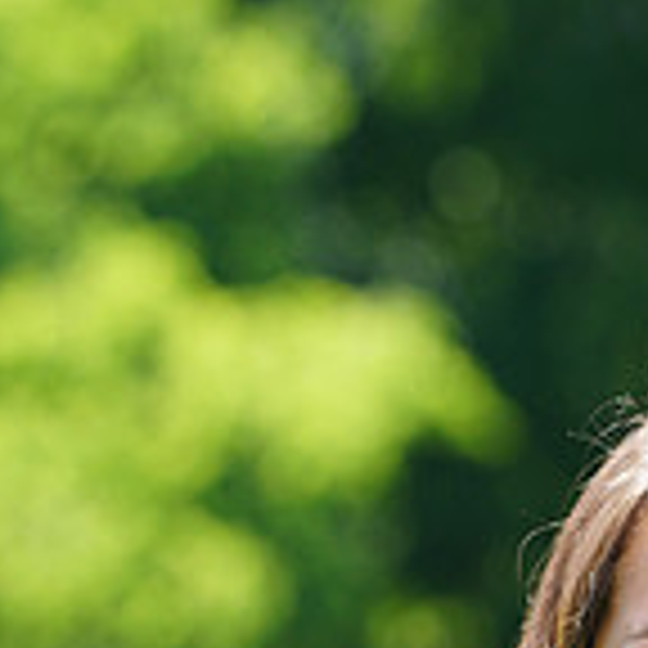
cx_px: 738
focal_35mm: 996
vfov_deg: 1.8
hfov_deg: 1.8
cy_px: 1048
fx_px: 21094
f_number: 9
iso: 200
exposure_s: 1/160
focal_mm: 291
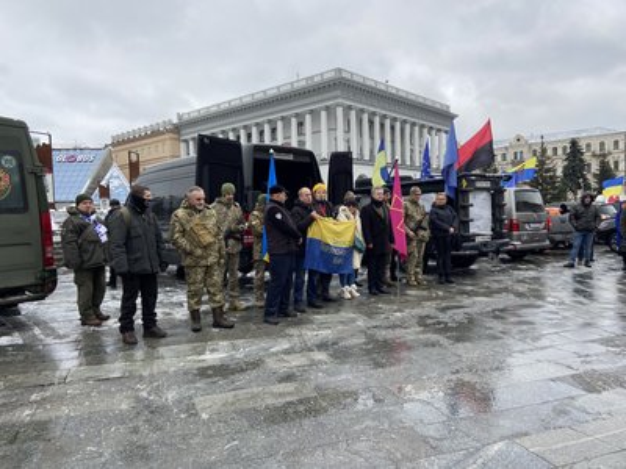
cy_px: 234
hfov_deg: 67.3
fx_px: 470
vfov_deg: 53.1
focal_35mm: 26
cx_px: 313
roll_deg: +1.7
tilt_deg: -4.3
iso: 32
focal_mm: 4.25
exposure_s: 1/270
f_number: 1.8
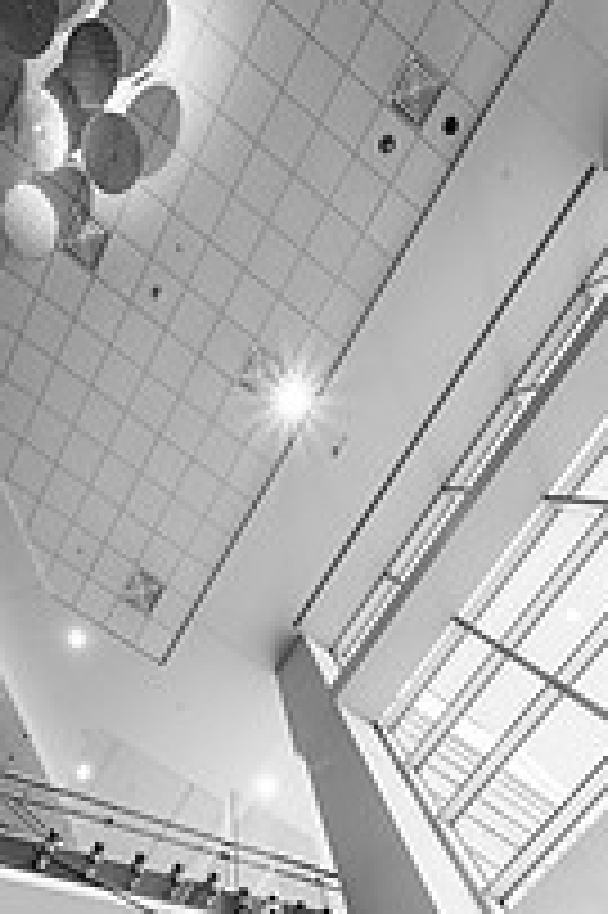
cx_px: 203
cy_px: 914
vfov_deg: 49.3
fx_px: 787
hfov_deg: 41.7
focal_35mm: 31
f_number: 10
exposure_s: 1/125
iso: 640
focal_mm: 14
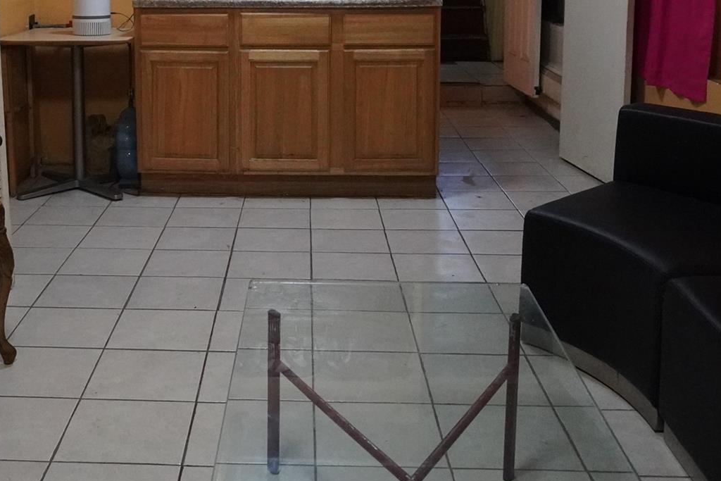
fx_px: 961
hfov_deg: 40.6
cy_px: 64
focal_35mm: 48
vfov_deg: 27.2
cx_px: 244
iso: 5000
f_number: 3.5
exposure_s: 1/160
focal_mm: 16
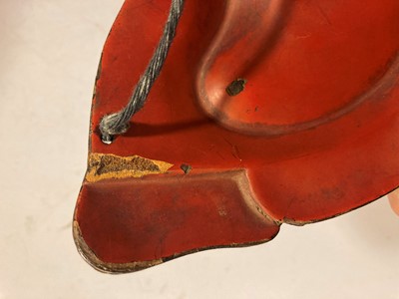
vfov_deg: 49.7
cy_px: 150
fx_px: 323
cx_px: 200
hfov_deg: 63.4
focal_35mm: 28
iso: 125
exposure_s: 1/50
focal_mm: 3.99
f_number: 1.8
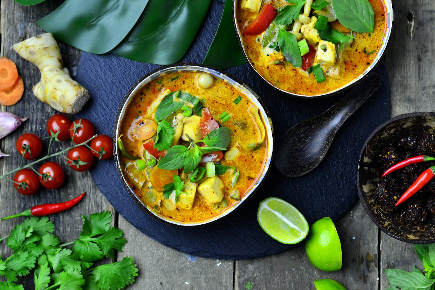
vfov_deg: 18.2
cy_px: 145
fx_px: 906
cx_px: 218
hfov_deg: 27.0
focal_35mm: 75
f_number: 5
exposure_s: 1/50
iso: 450
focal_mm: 50
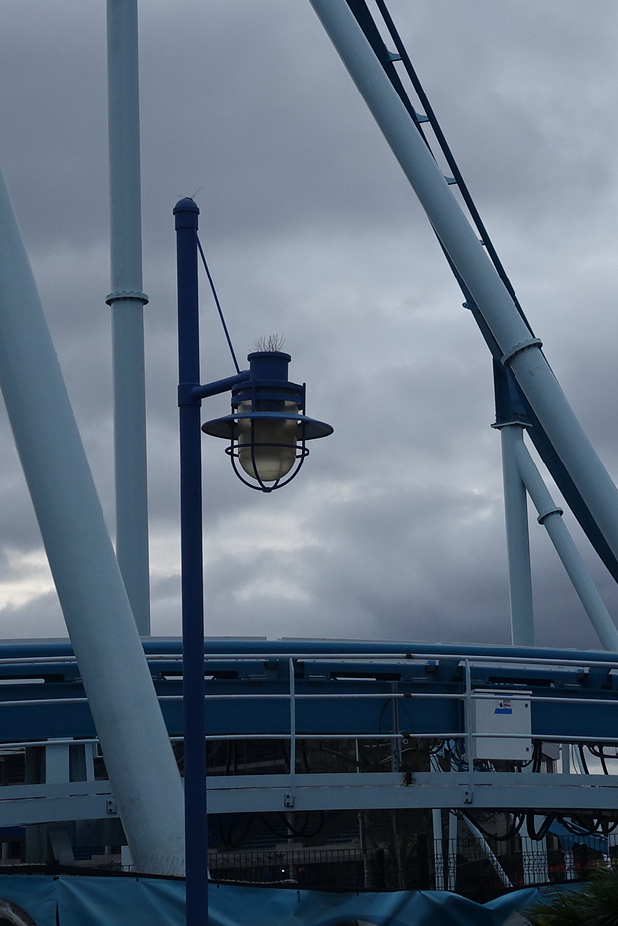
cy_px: 323
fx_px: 2419
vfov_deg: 21.6
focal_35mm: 94
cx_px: 299
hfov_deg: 14.6
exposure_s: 1/400
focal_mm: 11.81
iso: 125
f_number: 4
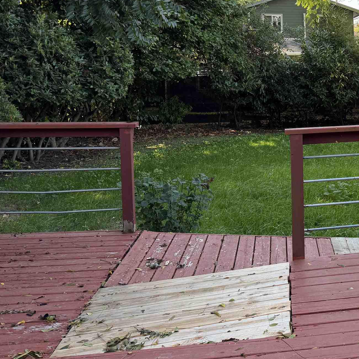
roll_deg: +0.4
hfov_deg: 30.0
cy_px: 98
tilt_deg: -4.1
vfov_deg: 33.5
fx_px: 587
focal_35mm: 50
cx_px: 410
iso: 100
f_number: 1.78
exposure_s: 1/524
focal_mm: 6.76
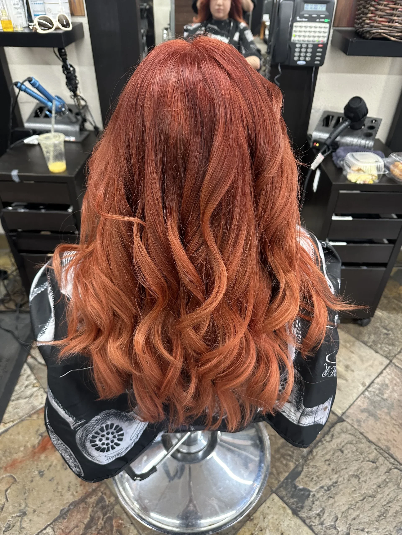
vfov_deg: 71.6
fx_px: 372
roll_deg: -0.6
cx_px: 201
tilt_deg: -38.5
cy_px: 268
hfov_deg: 56.8
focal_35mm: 24
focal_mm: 6.86
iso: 400
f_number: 1.78
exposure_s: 1/60
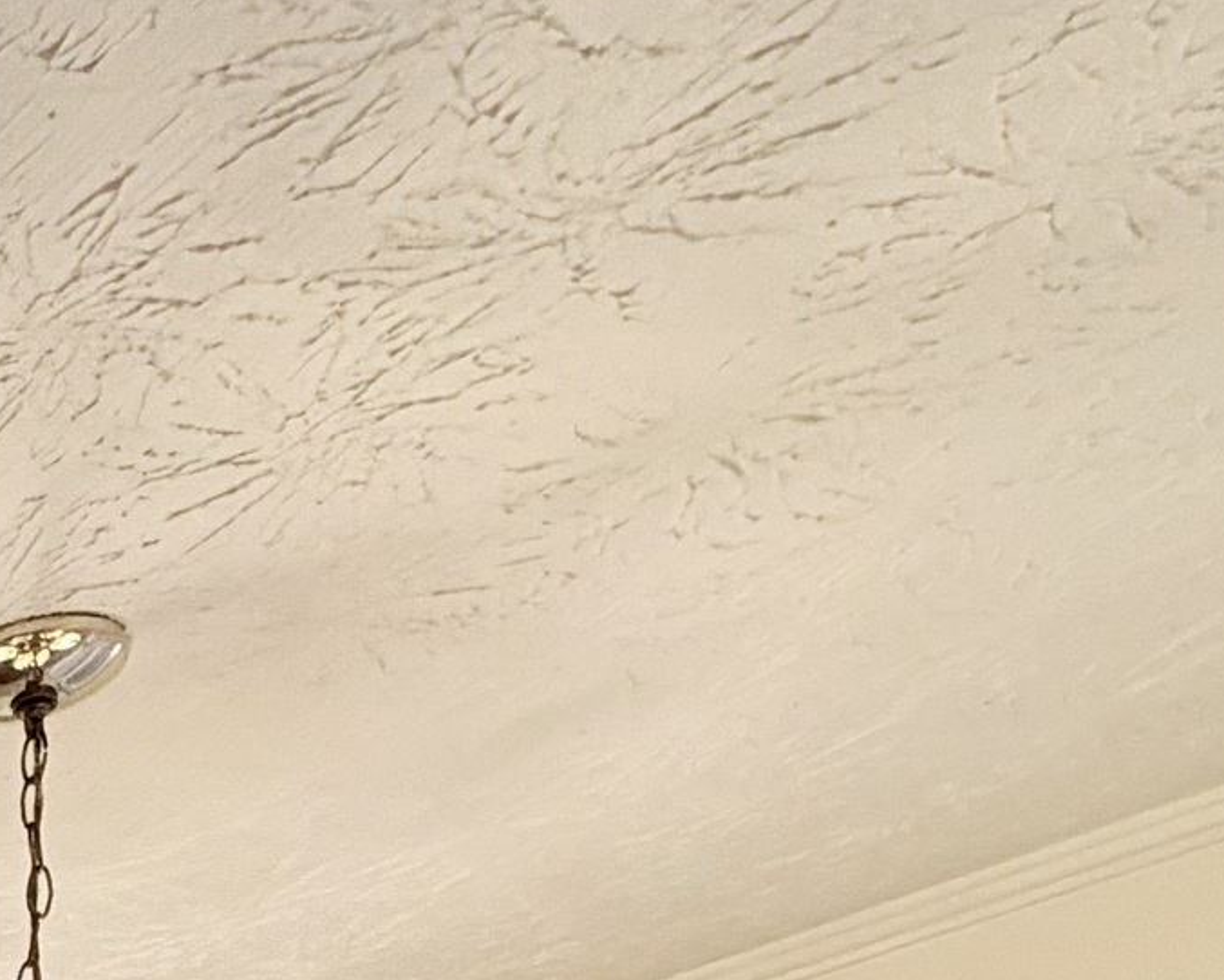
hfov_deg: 21.9
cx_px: -861
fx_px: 2247
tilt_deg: -4.7
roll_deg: +1.6
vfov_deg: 17.2
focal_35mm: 62
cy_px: 2011
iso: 400
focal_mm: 2.22
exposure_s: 1/60
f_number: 2.2
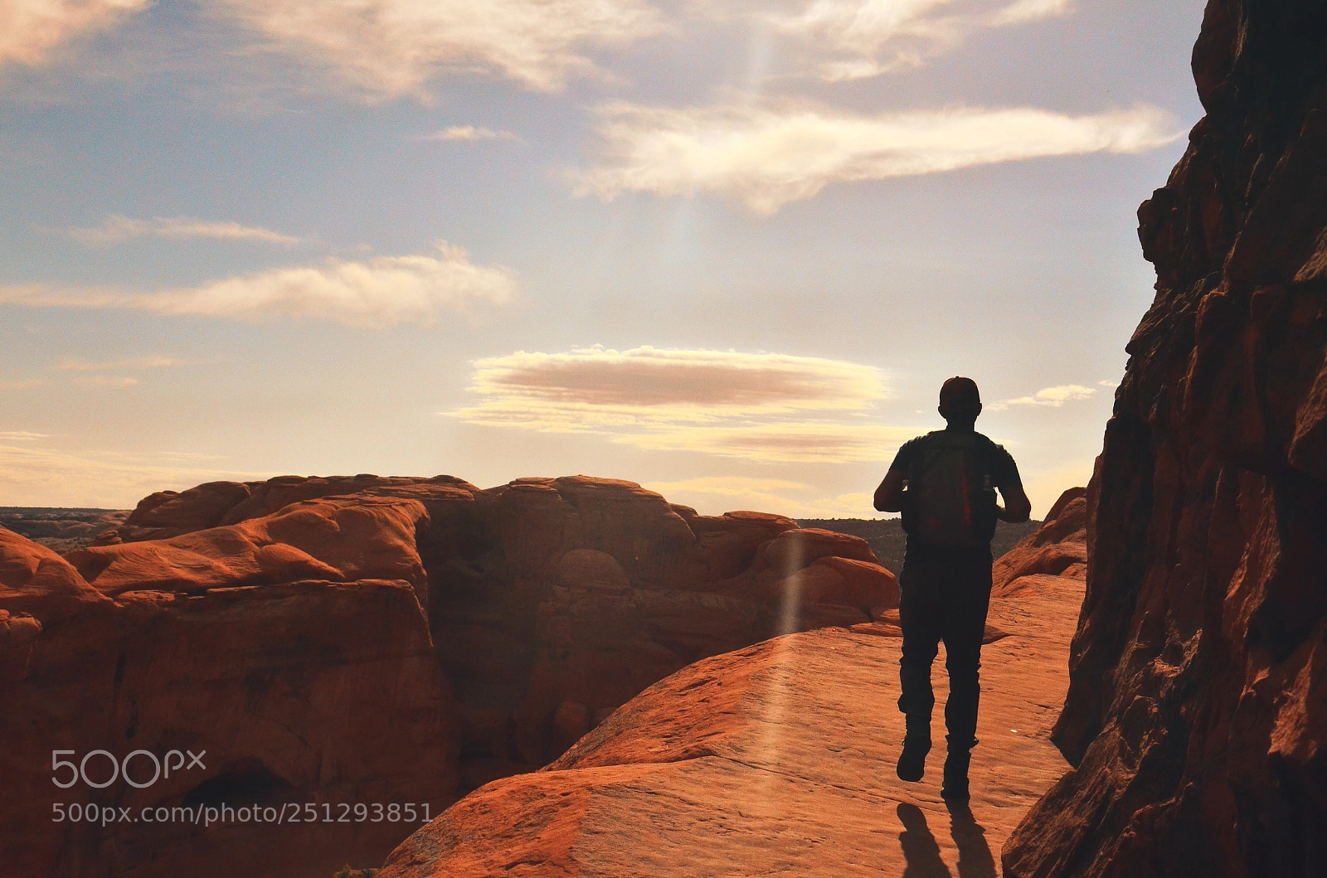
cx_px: 664
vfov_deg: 25.6
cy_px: 439
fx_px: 1931
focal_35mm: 52
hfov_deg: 37.9
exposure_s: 1/8000
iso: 1000
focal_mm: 35
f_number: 8
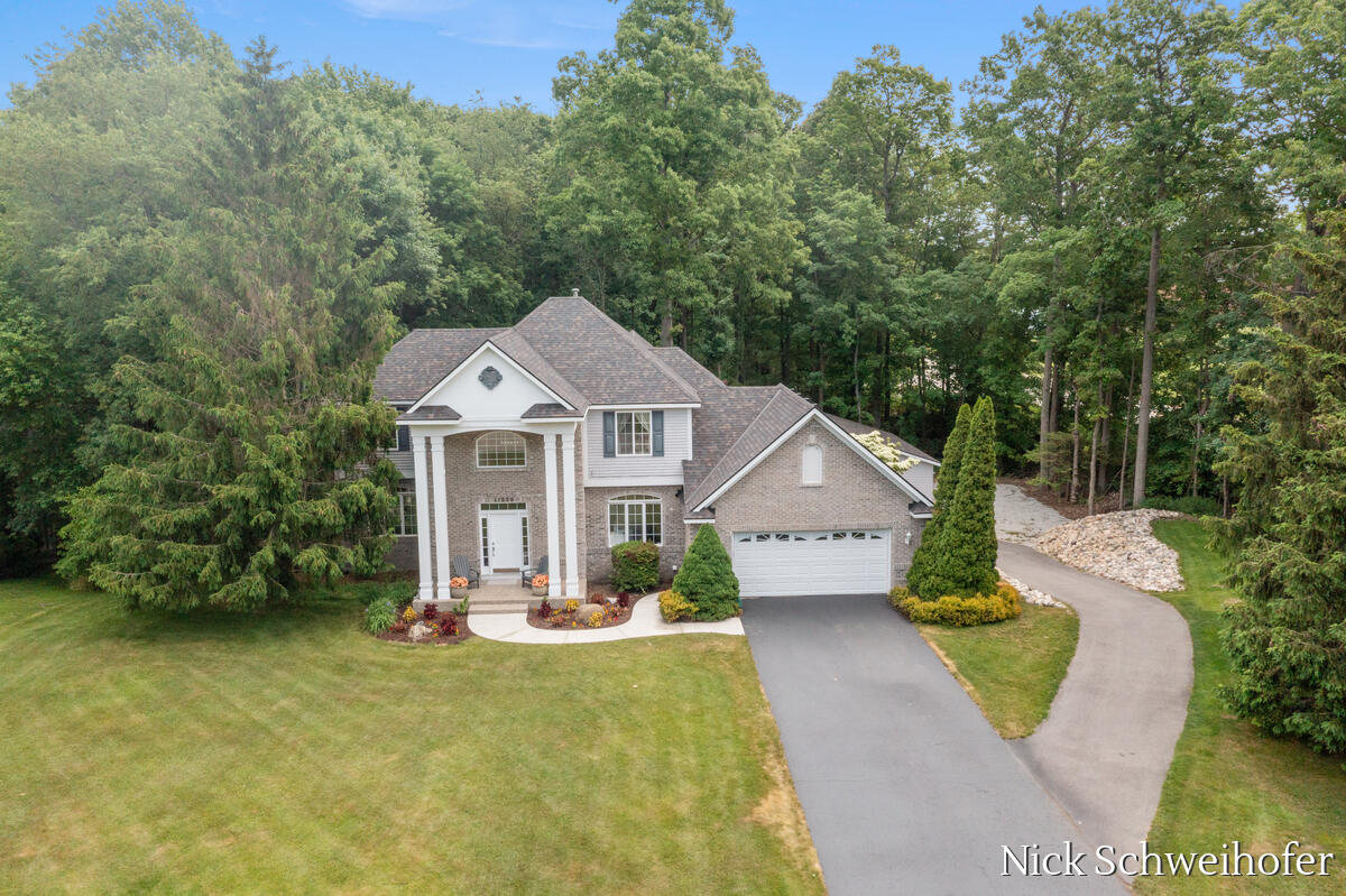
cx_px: 673
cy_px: 448
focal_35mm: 28
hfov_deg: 65.5
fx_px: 1046
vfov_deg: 46.4
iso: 100
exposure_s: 1/400
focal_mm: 10.26
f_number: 8
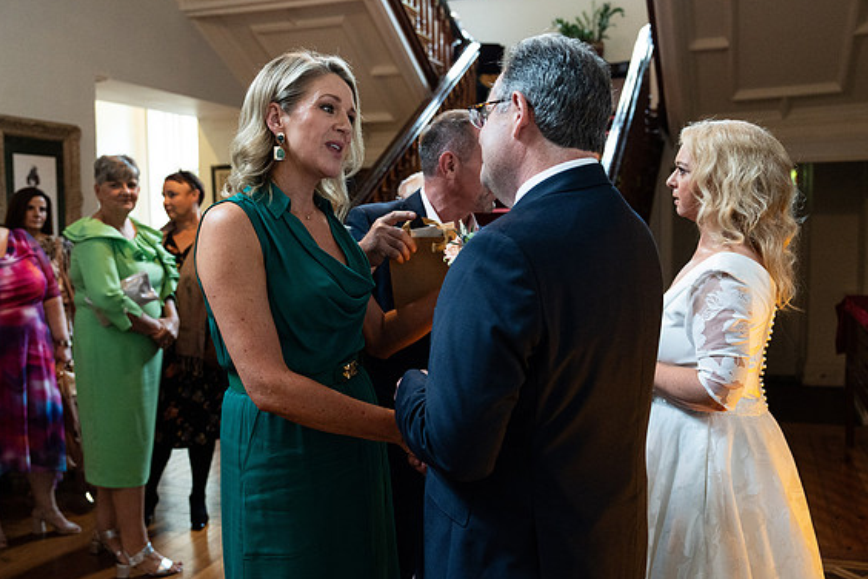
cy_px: 287
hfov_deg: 54.4
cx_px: 428
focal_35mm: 35
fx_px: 844
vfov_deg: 37.9
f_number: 3.5
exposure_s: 1/200
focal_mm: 34
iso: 5000
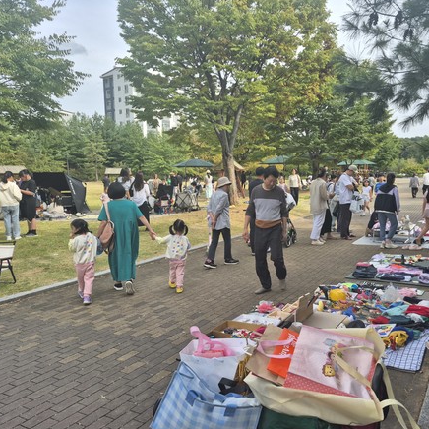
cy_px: 217
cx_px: 268
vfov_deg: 57.3
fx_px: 393
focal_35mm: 28
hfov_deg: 56.6
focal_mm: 5.4
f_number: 1.8
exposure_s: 1/654
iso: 25
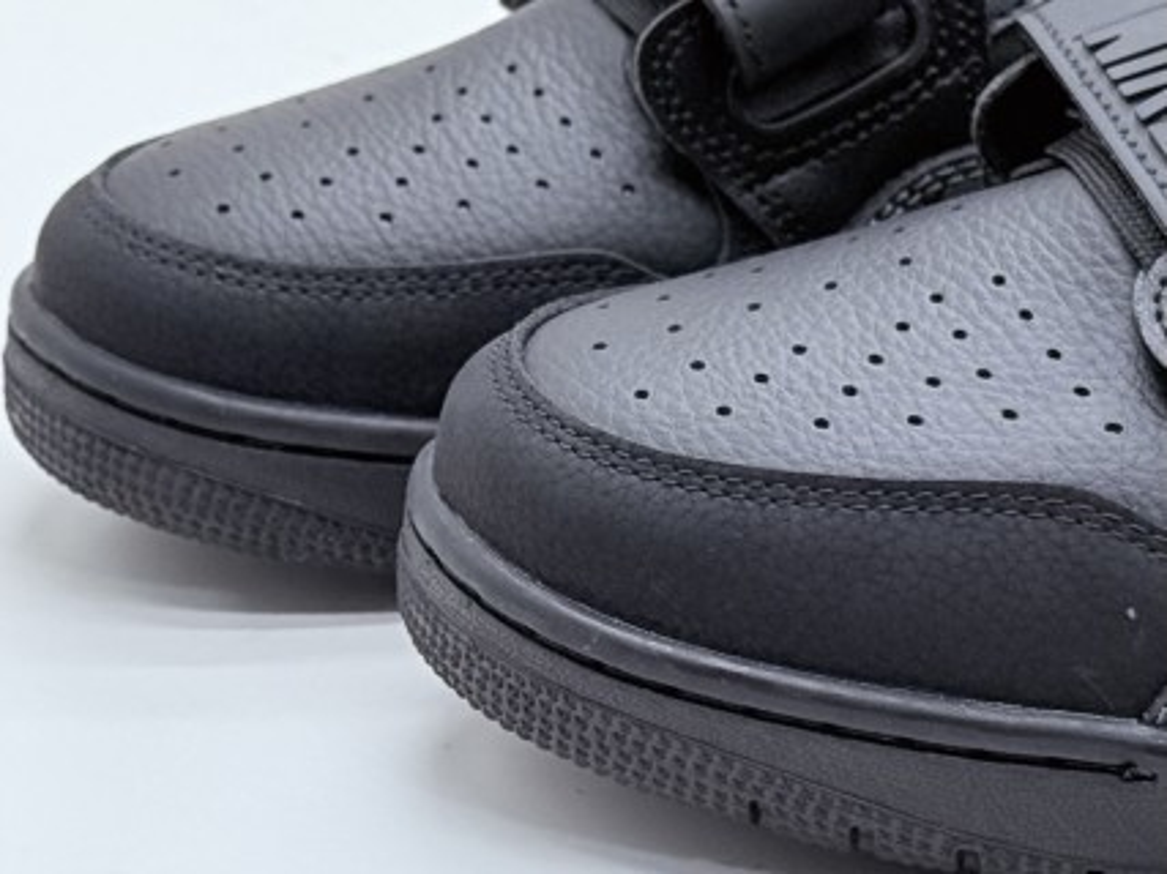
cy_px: 437
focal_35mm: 48
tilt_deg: -23.3
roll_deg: +2.5
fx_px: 1618
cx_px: 584
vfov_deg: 30.3
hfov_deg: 39.7
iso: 64
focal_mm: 6.76
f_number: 1.78
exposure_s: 1/557
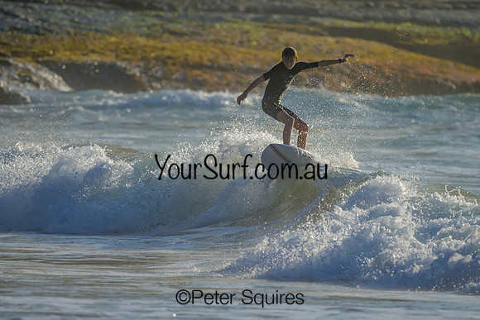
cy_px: 136
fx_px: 14647
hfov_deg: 1.9
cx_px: 278
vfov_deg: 1.3
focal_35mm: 1098
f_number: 6.3
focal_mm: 800
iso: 1800
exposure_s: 1/2000
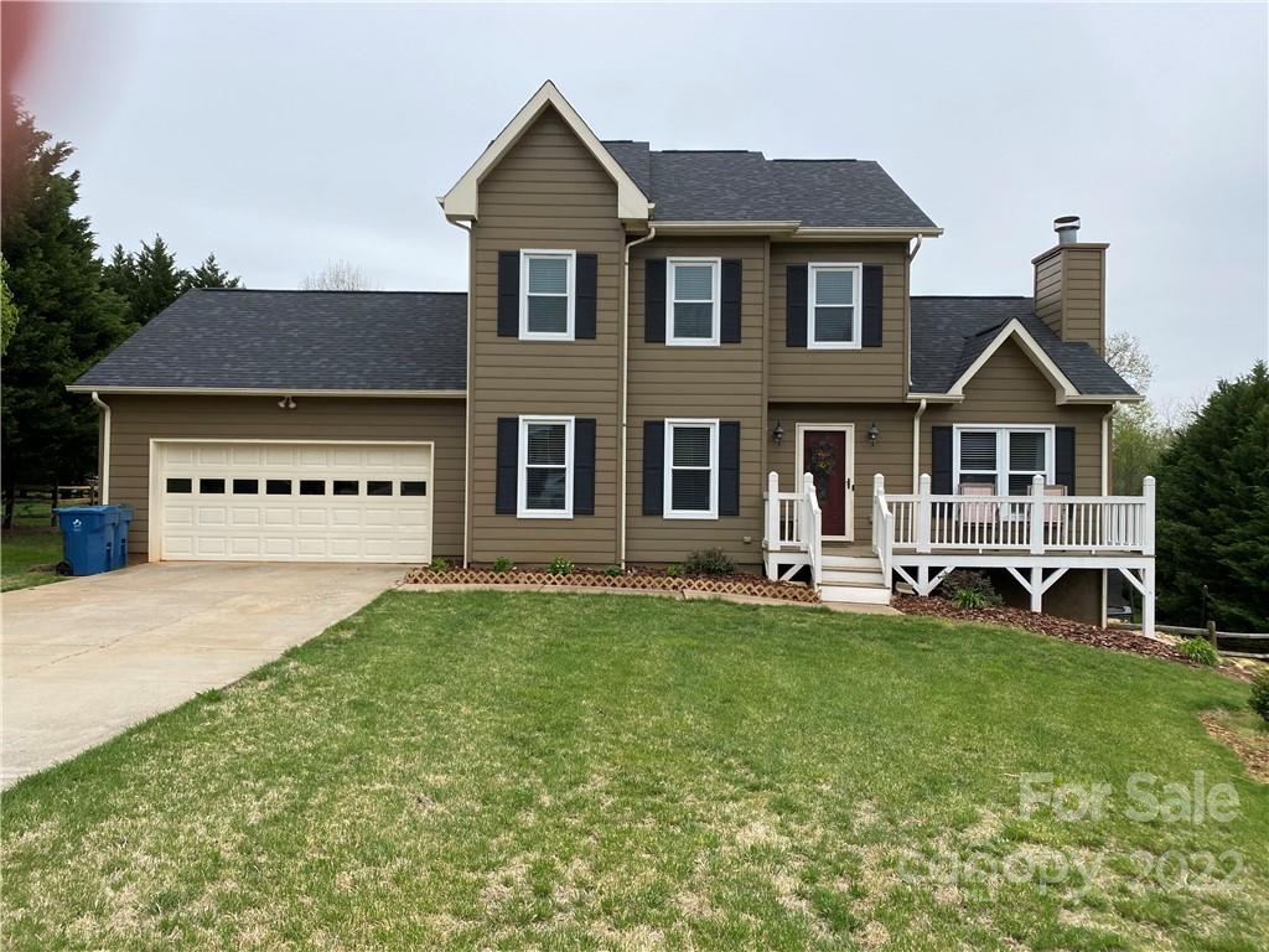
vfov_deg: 53.1
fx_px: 953
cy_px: 476
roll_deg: -1.0
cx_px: 634
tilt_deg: +0.8
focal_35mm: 26
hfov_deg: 67.3
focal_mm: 4.25
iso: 32
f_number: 1.8
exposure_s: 1/845
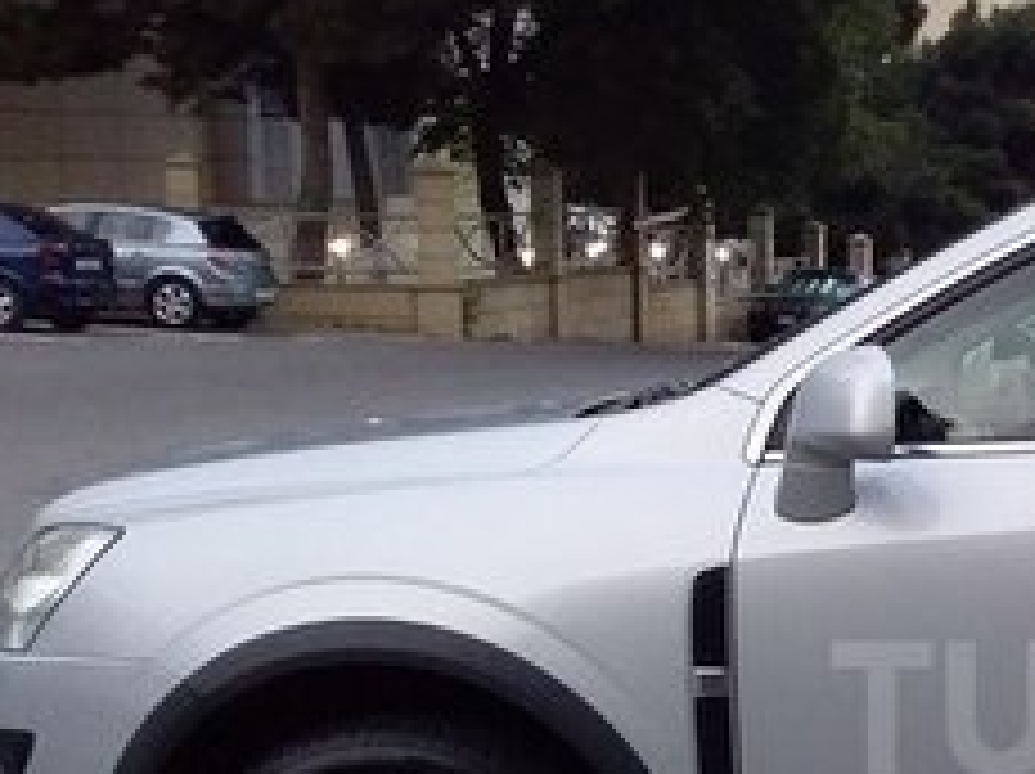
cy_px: 709
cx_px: 1292
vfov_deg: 16.3
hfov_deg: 20.4
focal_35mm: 89
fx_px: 2658
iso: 100
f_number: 2.2
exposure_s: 1/50
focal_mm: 3.3
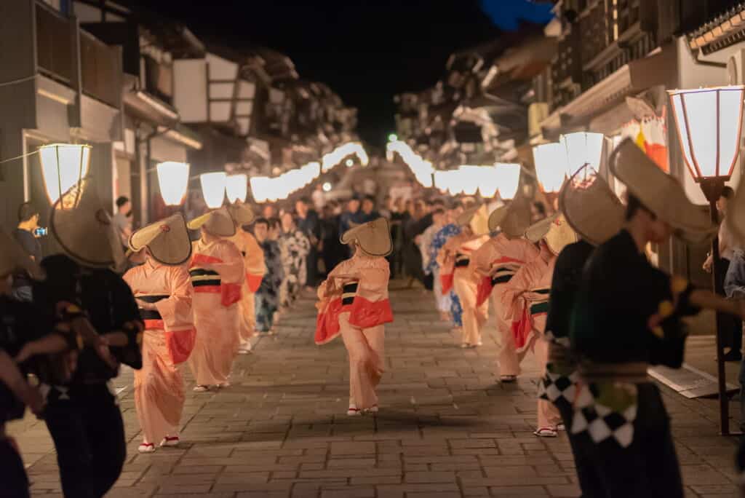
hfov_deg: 23.2
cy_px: 249
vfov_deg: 15.6
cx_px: 379
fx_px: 1818
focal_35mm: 88
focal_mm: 85
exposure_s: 1/100
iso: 8000
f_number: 1.8
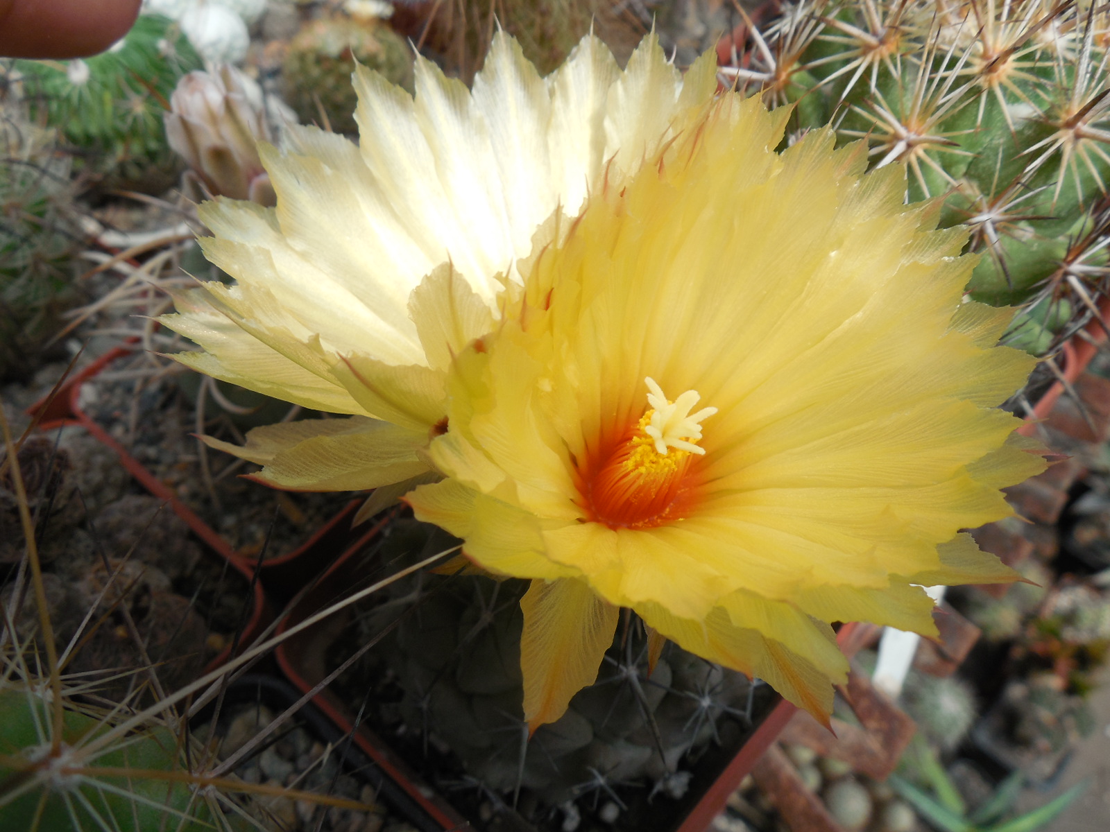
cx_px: 555
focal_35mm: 31
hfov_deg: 58.4
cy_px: 416
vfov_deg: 45.4
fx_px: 994
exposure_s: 1/800
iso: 125
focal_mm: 5.6
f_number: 3.6
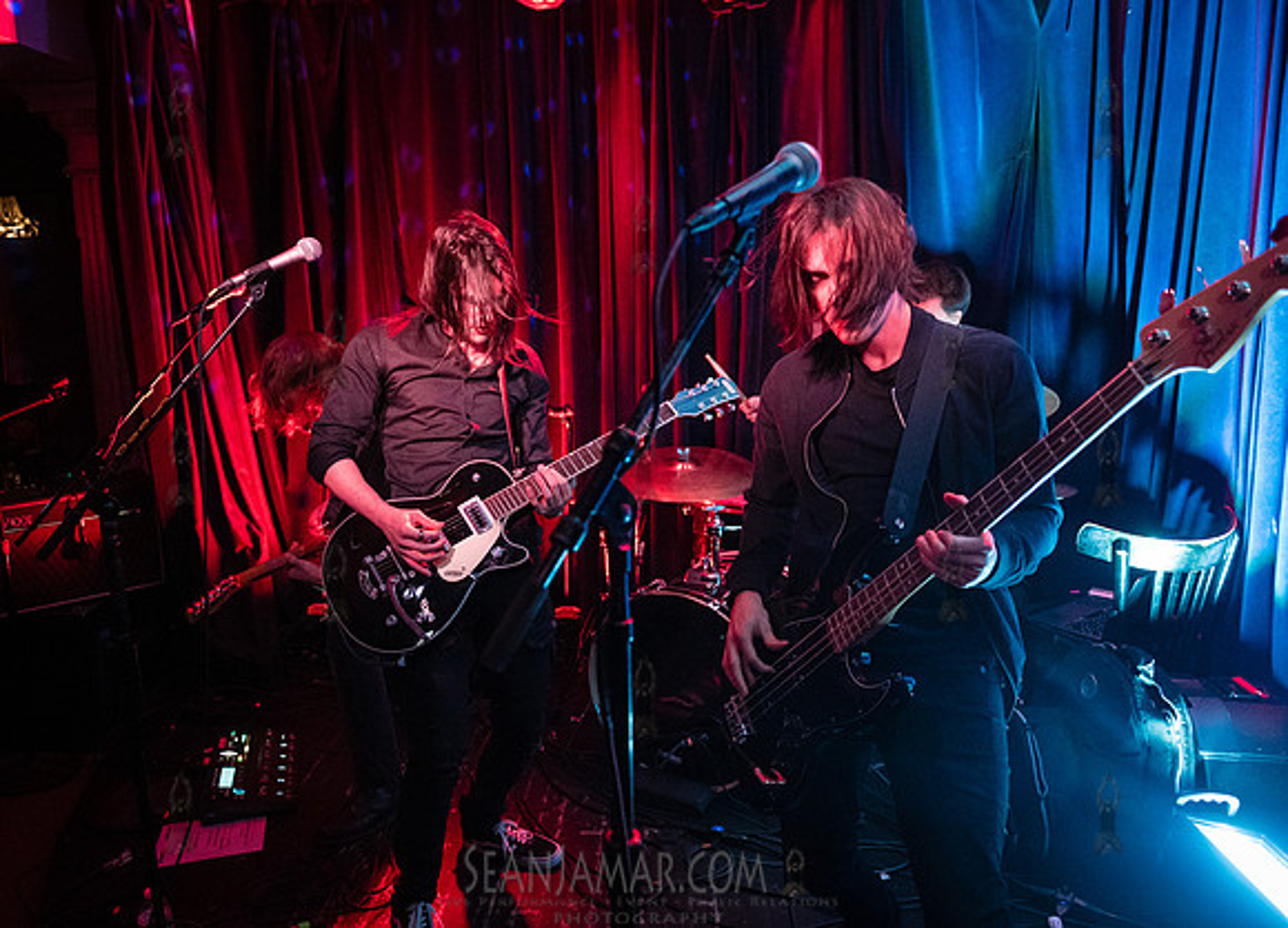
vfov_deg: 53.1
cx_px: 590
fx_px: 930
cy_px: 464
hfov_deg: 69.3
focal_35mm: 25
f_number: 3.5
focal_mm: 24
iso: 12800
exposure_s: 1/320
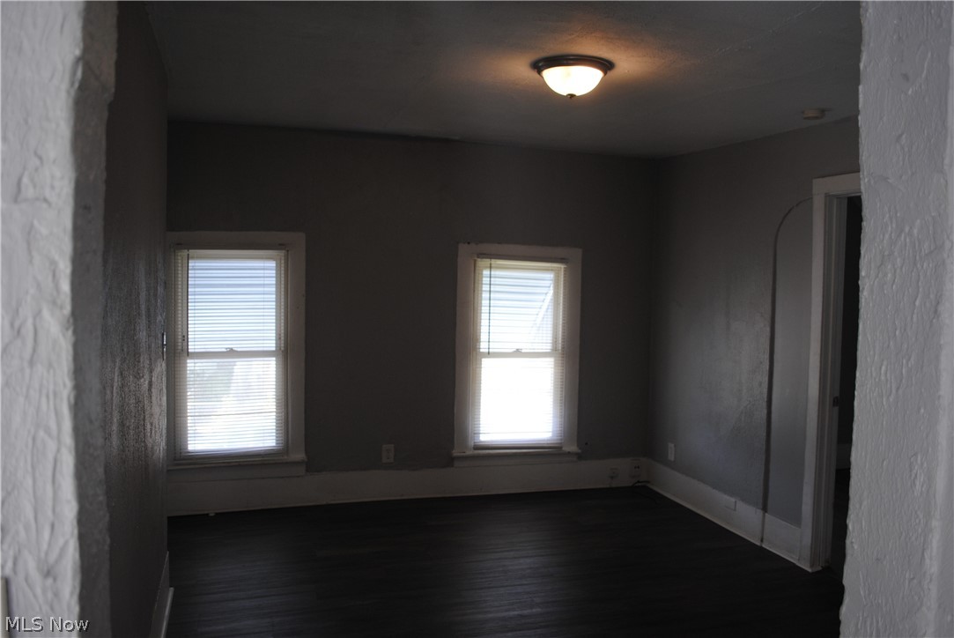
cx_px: 477
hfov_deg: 67.3
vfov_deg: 48.0
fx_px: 716
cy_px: 319
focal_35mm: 27
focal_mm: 18
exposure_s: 1/50
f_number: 3.5
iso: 200
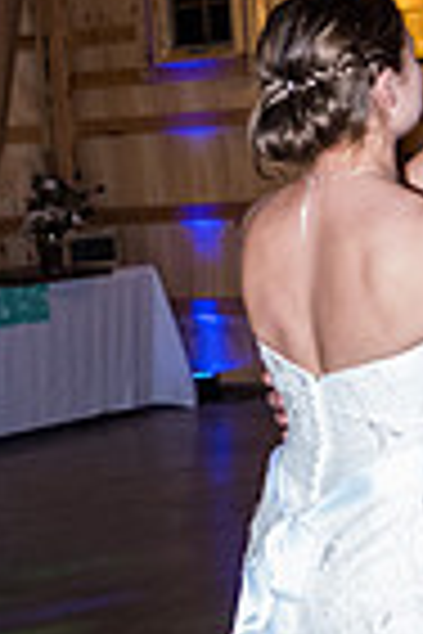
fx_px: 2256
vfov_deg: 15.6
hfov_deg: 10.6
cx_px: 387
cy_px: -31
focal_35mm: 128
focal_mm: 26.5
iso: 1600
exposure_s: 1/200
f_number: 3.2
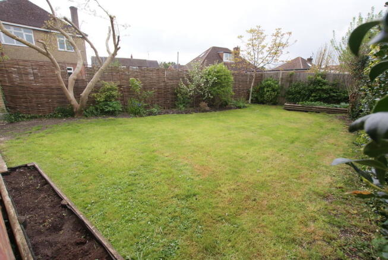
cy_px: 130
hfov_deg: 100.3
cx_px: 194
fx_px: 162
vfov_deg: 77.5
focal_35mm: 15
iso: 100
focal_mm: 10
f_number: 8
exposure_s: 1/60
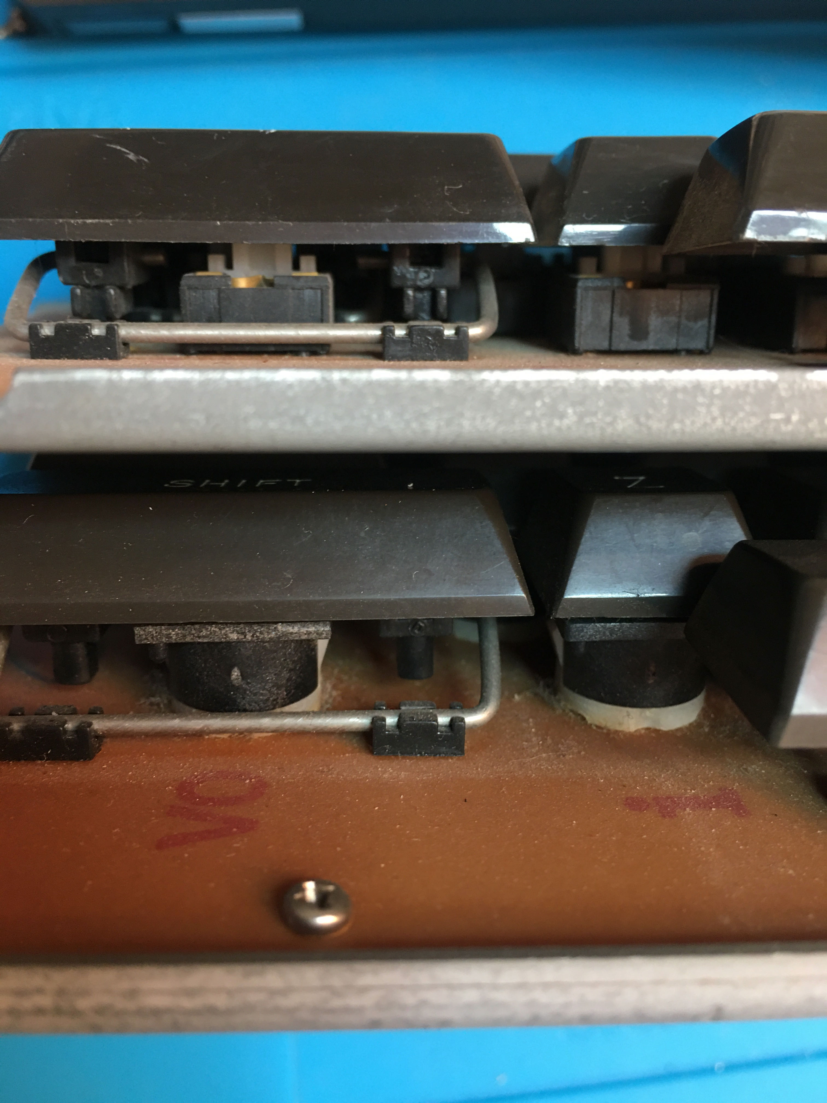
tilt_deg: -80.6
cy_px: 552
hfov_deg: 48.2
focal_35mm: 29
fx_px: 924
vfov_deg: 61.7
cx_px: 414
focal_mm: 4.15
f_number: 2.2
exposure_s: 1/17
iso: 64
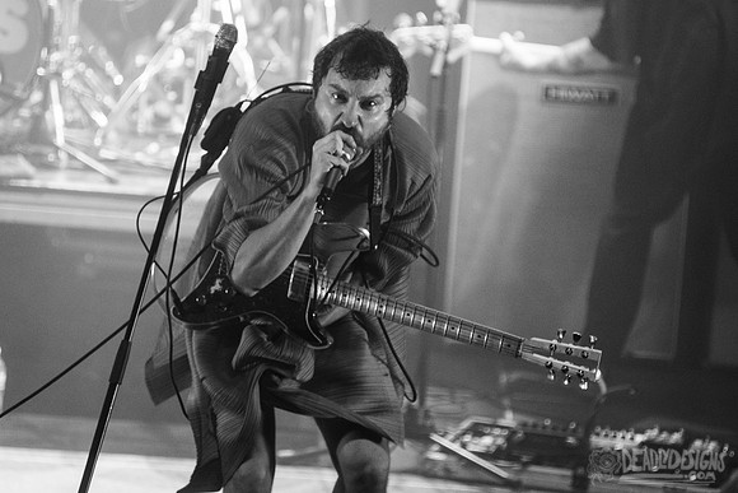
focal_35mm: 317
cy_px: 227
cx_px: 381
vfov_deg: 4.3
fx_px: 6498
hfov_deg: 6.5
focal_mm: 200
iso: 2500
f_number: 3.2
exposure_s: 1/400
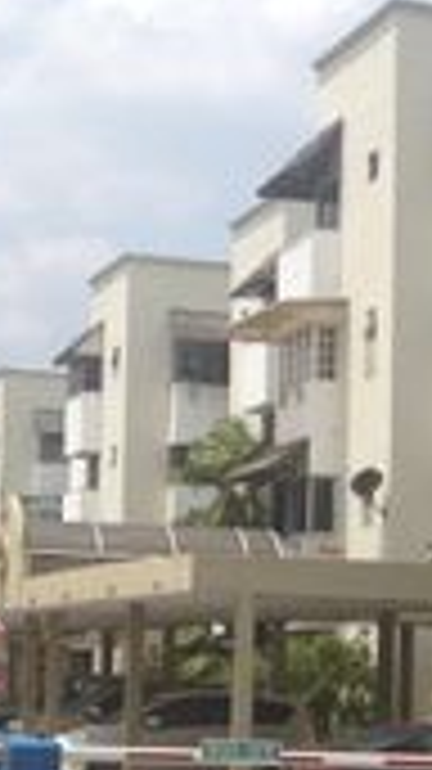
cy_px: 527
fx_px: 2427
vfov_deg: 18.0
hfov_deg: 10.0
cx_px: 488
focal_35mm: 119
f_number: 2.4
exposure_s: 1/2123
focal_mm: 4.28
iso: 50
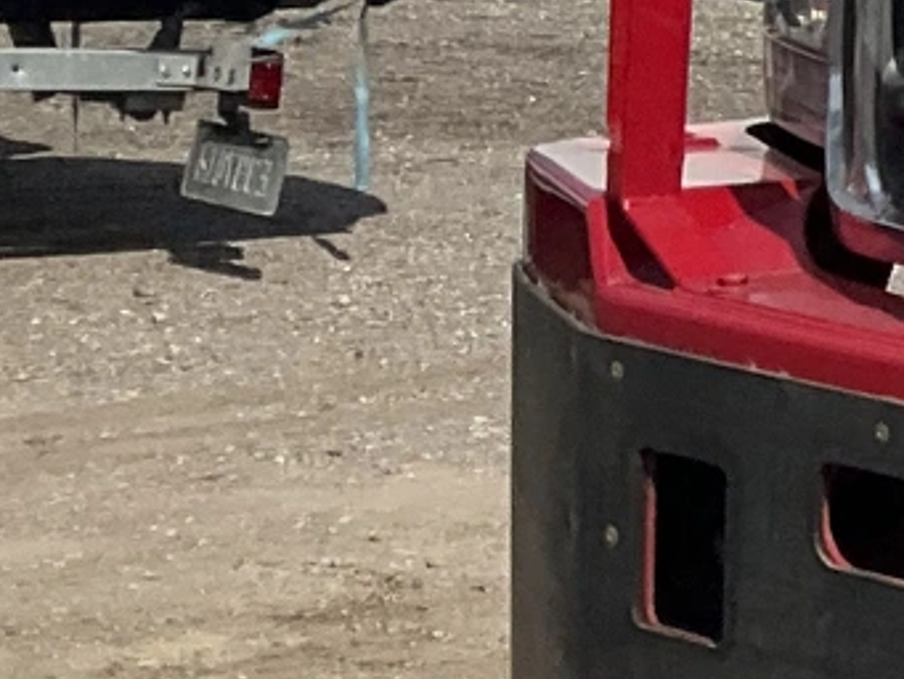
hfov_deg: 9.8
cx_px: 2399
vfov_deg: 8.7
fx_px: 4441
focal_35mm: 170
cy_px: 247
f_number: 1.8
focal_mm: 3
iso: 25
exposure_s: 1/3322
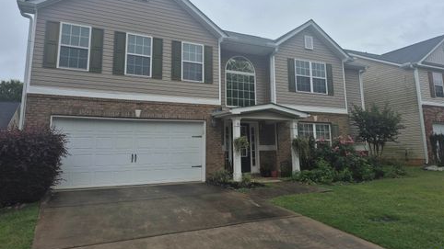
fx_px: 306
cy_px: 93
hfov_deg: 71.9
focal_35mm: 26
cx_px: 216
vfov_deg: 44.0
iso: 25
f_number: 1.8
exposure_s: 1/1144
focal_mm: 5.4
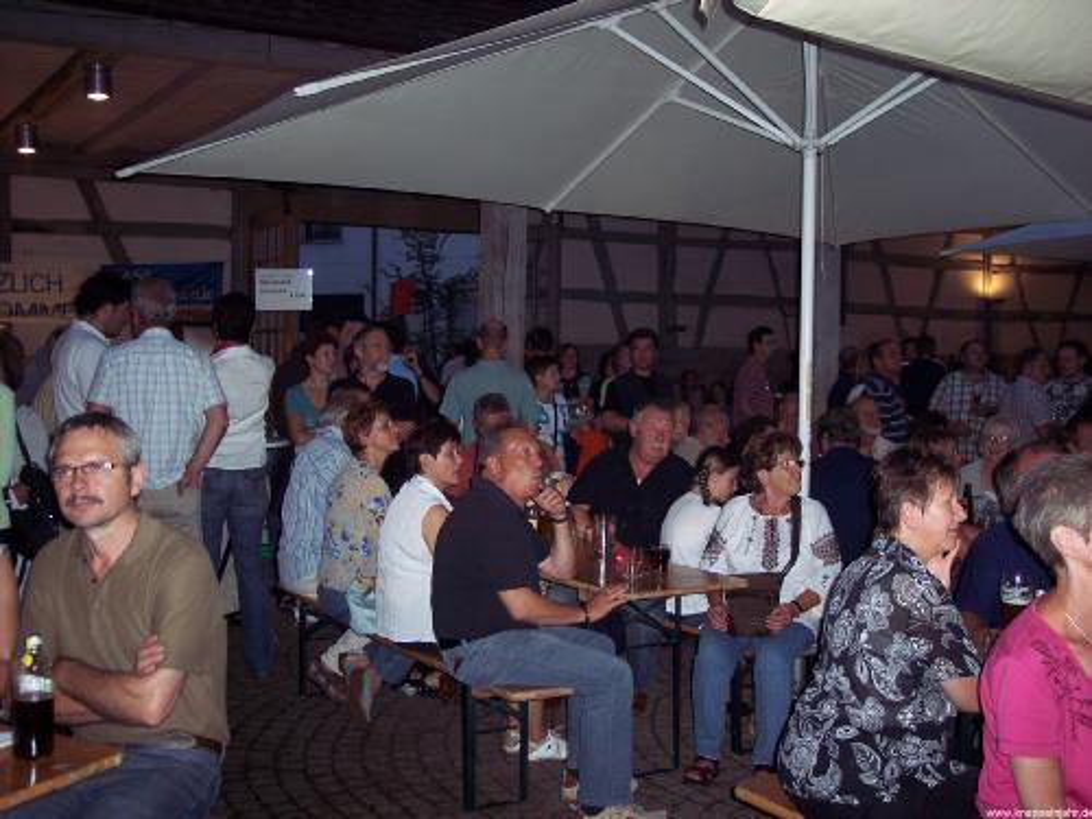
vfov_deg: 36.8
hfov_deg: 47.9
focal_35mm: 39
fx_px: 1230
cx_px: 546
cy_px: 410
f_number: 2.8
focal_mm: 8
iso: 140
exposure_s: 1/60
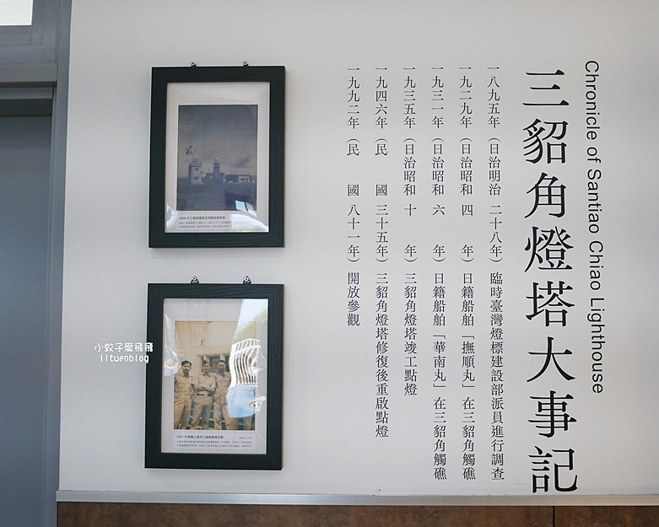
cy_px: 268
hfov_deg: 51.4
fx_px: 683
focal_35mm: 35
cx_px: 362
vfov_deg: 42.2
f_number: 2.5
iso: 200
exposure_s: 1/250
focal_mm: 14
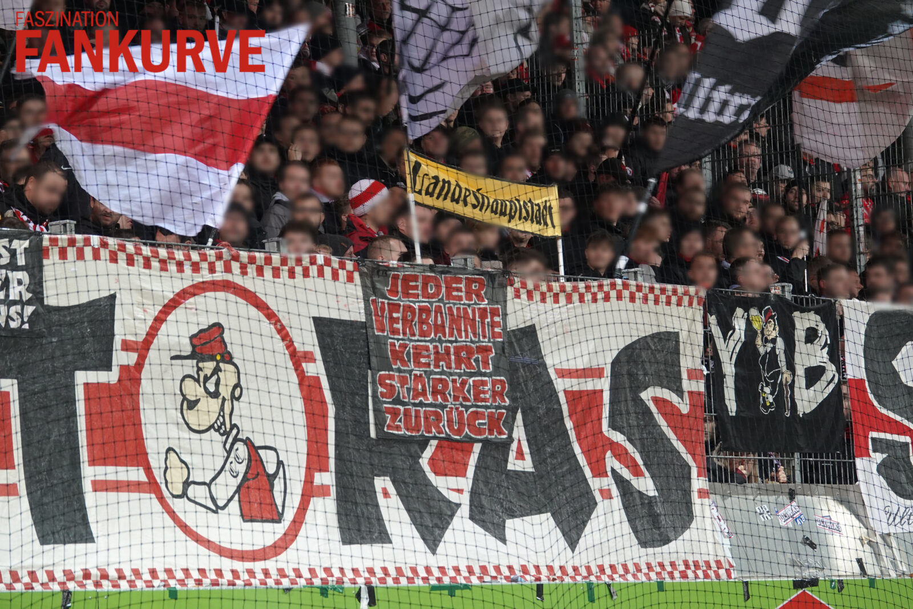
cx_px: 456
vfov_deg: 8.9
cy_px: 304
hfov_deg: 13.3
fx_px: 3906
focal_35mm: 154
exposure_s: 1/60
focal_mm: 56.39
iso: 800
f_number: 4
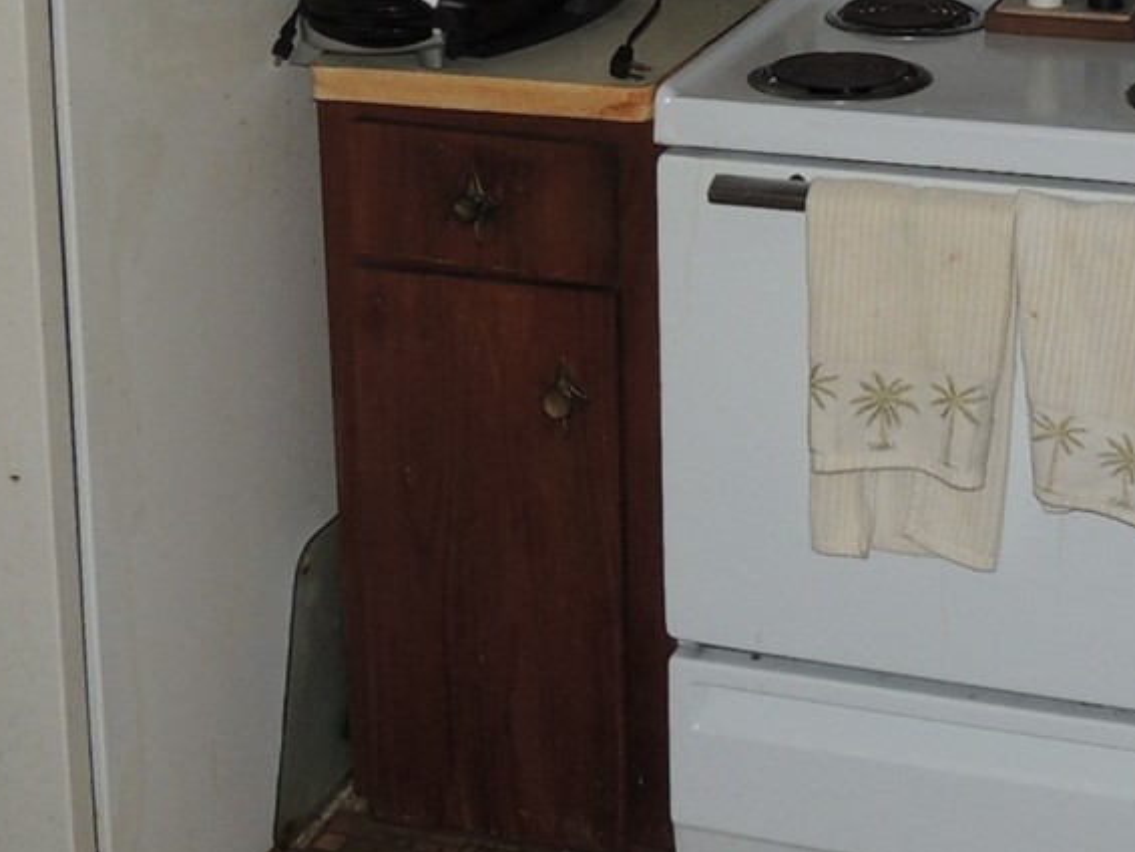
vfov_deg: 20.3
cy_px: -149
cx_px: 779
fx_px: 2230
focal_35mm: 68
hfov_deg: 28.3
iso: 200
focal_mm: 4.3
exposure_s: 1/30
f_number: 3
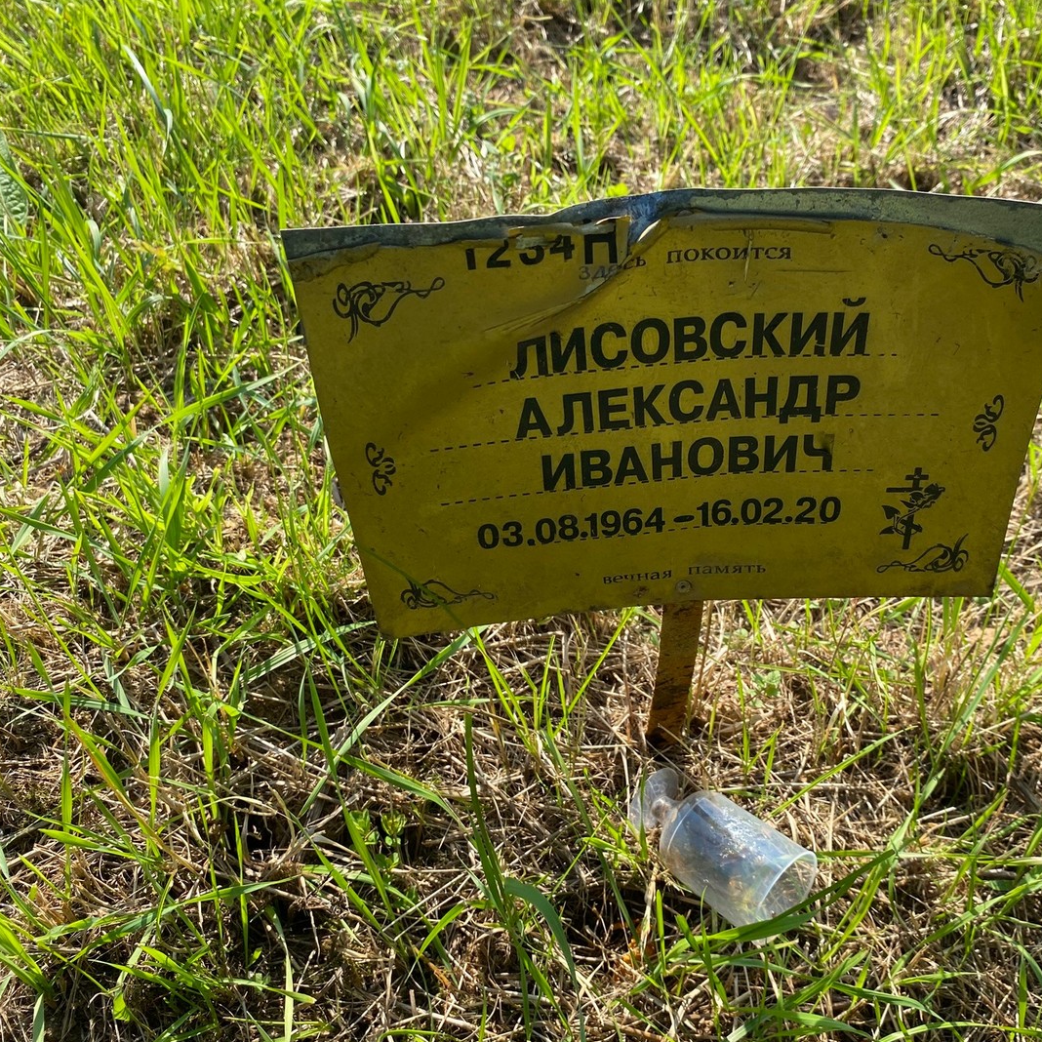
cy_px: 523
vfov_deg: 52.5
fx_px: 1056
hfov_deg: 52.1
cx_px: 633
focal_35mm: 31
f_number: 1.8
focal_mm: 4.25
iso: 32
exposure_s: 1/949
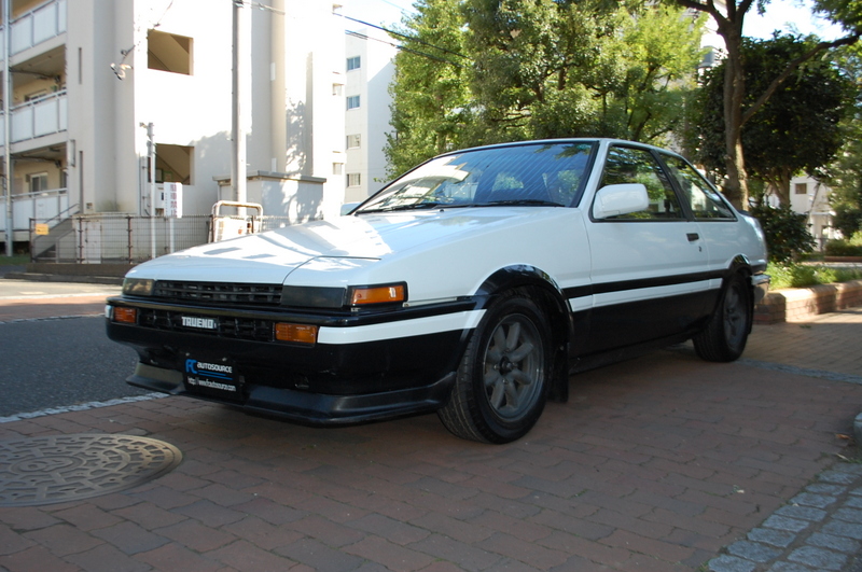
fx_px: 789
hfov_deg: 57.3
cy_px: 286
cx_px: 431
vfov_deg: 39.9
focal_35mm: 33
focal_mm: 22
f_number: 5
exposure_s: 1/500
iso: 400
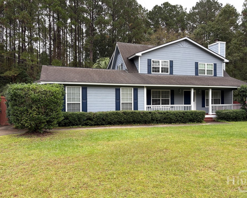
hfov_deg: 62.2
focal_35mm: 28
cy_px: 99
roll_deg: +0.6
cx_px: 127
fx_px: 205
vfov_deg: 51.5
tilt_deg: +0.1
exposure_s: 1/122
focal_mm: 5.96
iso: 40
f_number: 1.6
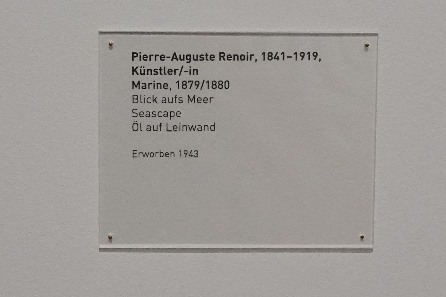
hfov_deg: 73.7
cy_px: 148
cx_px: 223
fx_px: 297
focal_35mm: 24
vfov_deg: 53.1
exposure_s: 1/80
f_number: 9
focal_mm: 24
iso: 3200
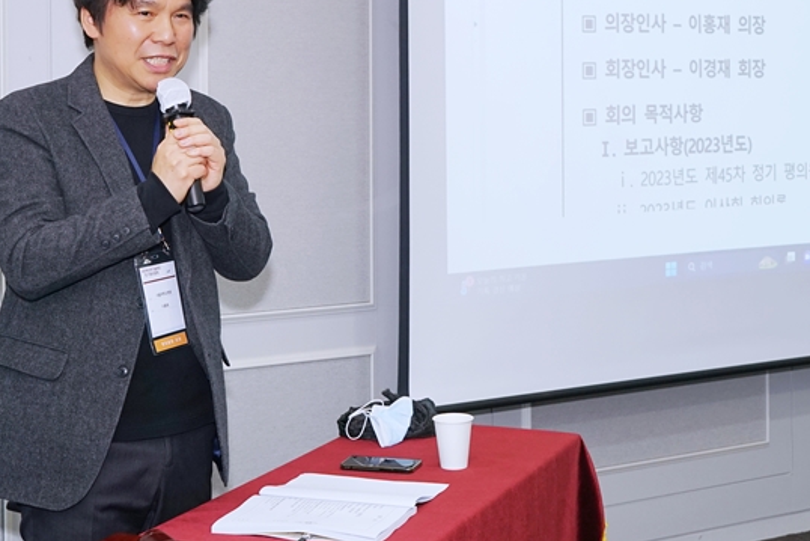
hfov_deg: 31.0
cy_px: 94
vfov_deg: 20.7
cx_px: 400
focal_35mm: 65
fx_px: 1463
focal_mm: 35
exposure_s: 1/100
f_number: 6.3
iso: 400
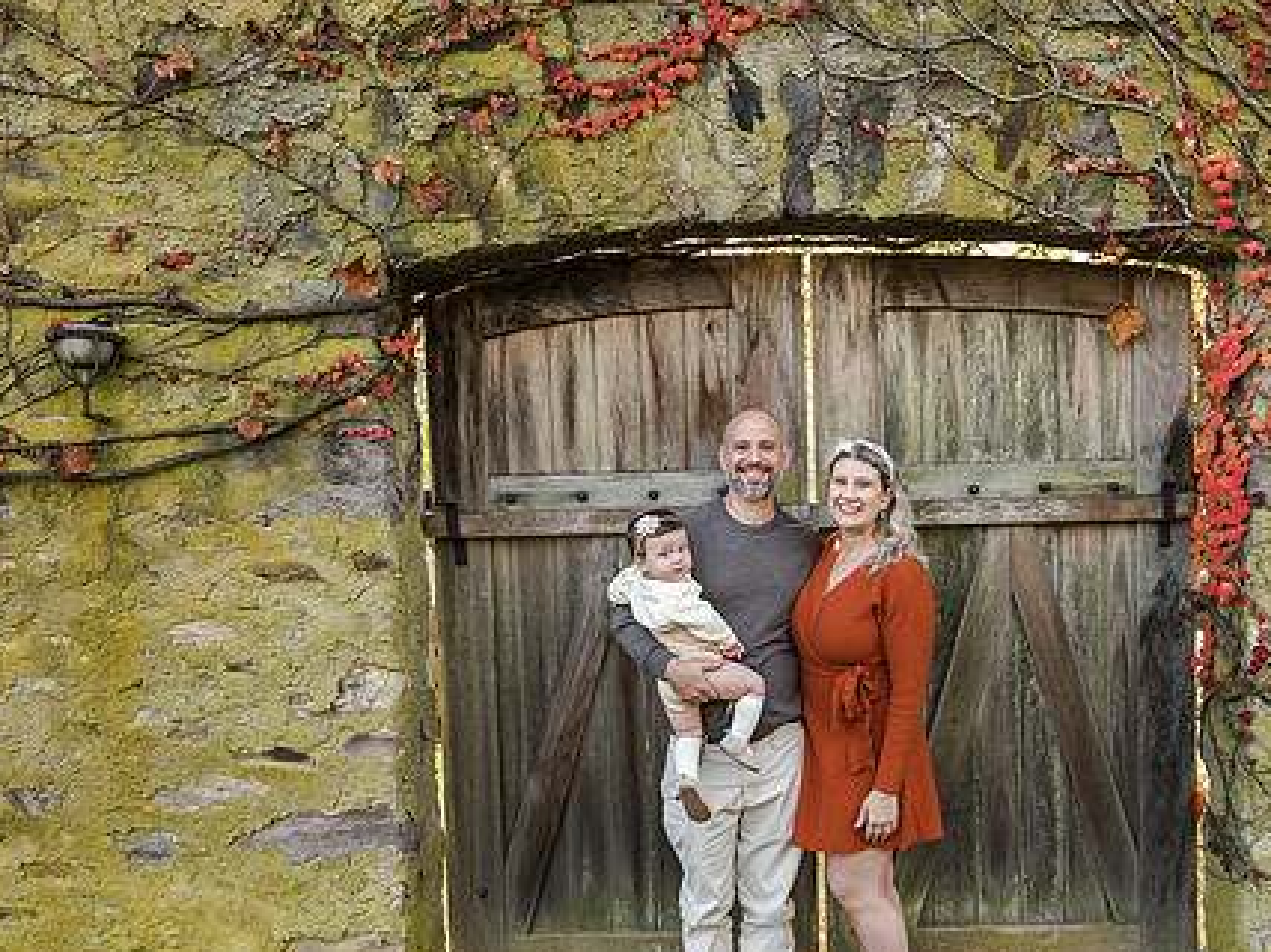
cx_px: 756
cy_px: 569
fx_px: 1689
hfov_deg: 41.1
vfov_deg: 31.4
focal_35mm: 46
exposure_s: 1/200
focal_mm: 34
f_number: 4
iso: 400
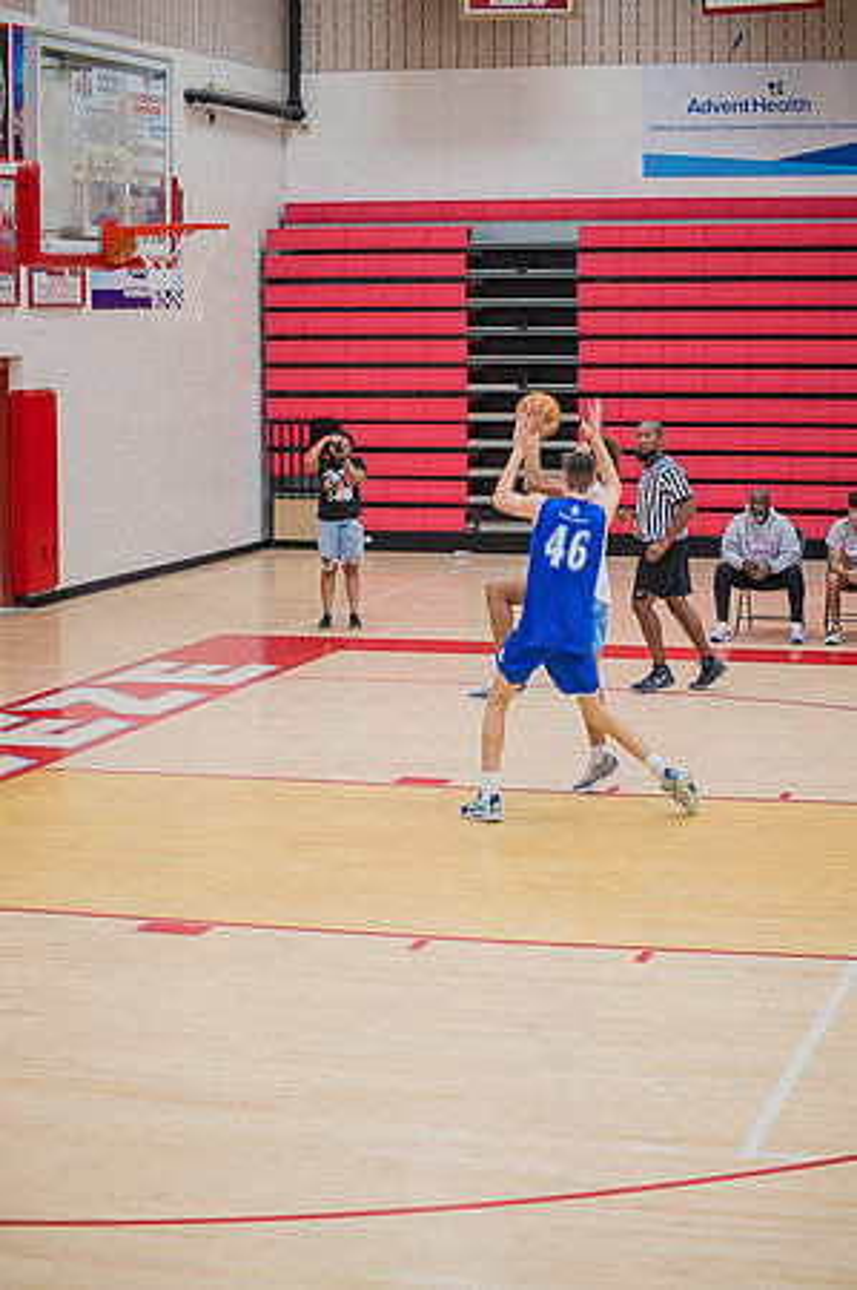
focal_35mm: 75
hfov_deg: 18.1
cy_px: 645
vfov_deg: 27.0
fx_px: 2684
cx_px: 428
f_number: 4.5
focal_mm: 75
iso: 1000
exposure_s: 1/250
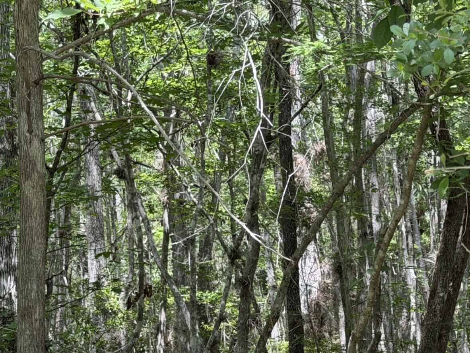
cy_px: 332
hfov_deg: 18.8
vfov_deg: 14.1
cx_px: 338
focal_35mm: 104
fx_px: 1412
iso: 64
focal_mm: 6.76
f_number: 1.78
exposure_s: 1/409
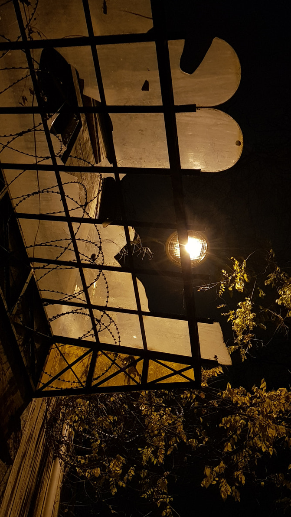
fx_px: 521
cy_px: 309
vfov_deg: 52.4
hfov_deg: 31.2
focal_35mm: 38
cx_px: 164
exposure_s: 1/50
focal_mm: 4.2
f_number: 1.7
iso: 100
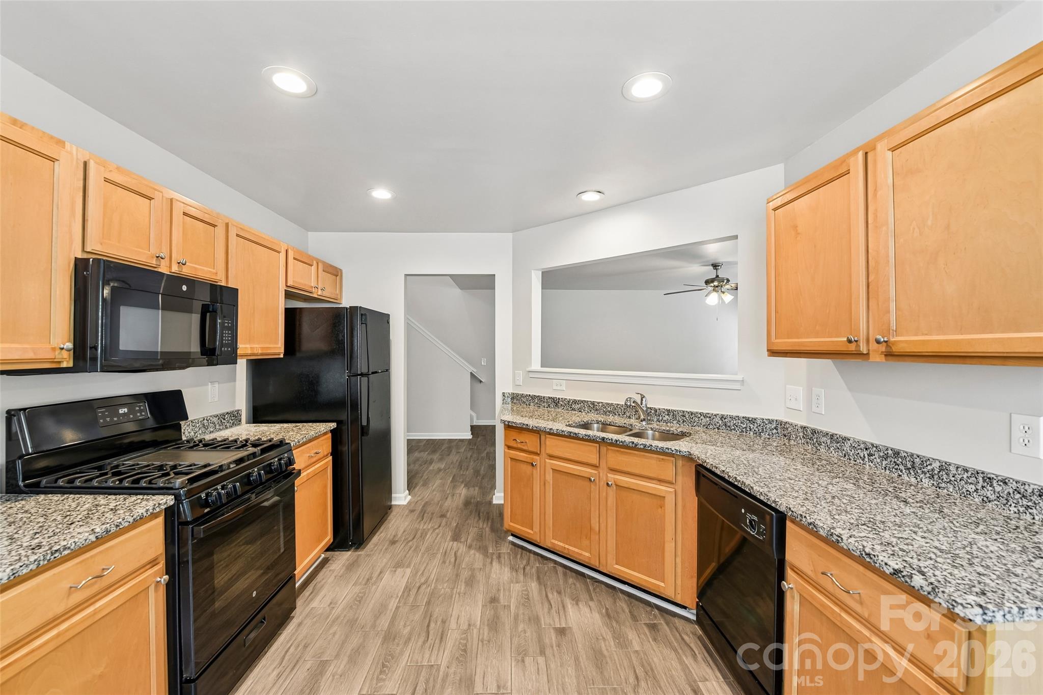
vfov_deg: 81.2
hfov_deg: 104.3
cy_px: 348
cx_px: 522
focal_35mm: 14
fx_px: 406
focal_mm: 14
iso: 200
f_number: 8
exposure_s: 1/5
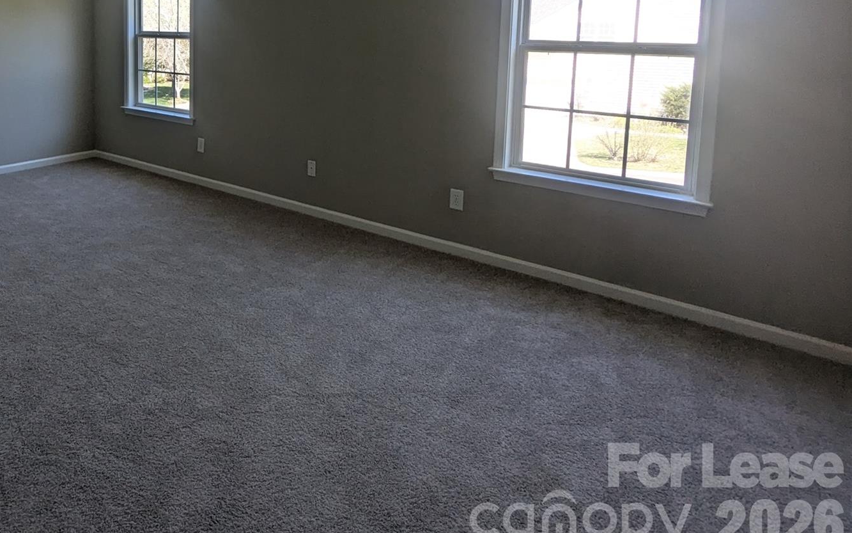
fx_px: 604
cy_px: 77
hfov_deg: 65.6
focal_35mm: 26
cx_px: 201
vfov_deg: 44.3
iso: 65
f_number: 2.2
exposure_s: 1/198
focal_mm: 2.35
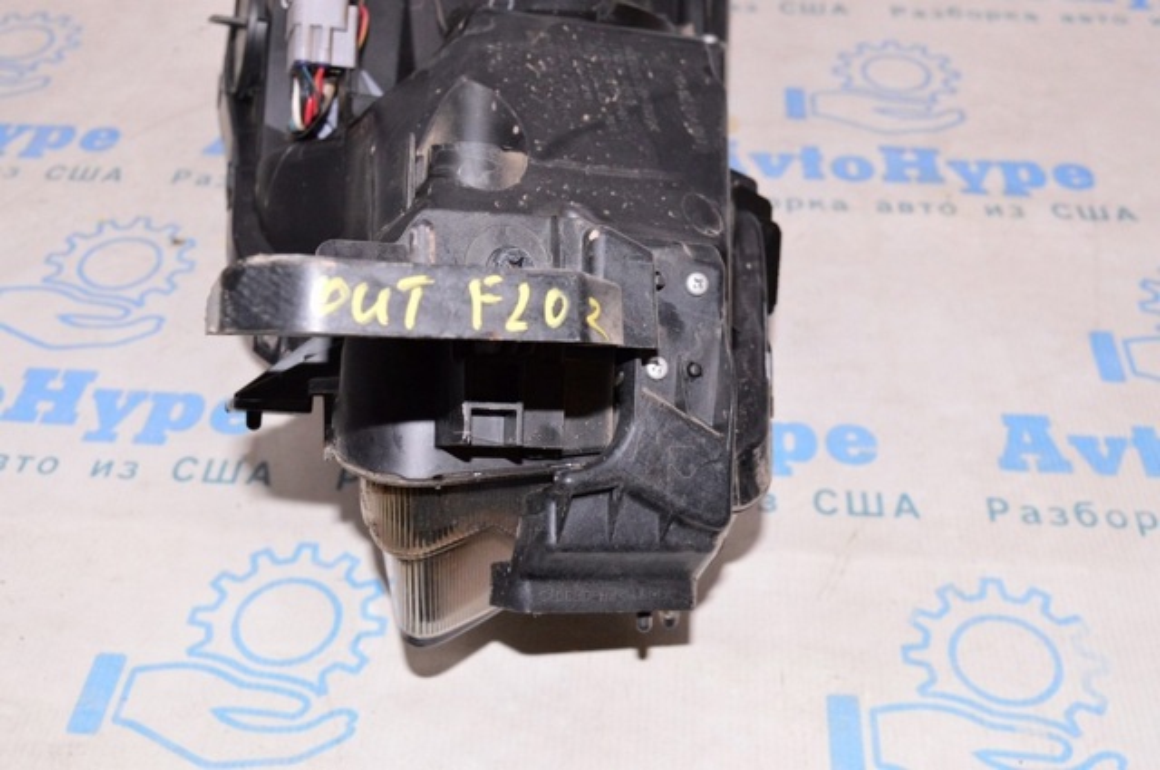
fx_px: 1352
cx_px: 580
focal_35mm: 42
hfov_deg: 46.5
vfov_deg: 31.8
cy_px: 385
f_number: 8
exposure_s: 1/125
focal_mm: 28
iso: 1600
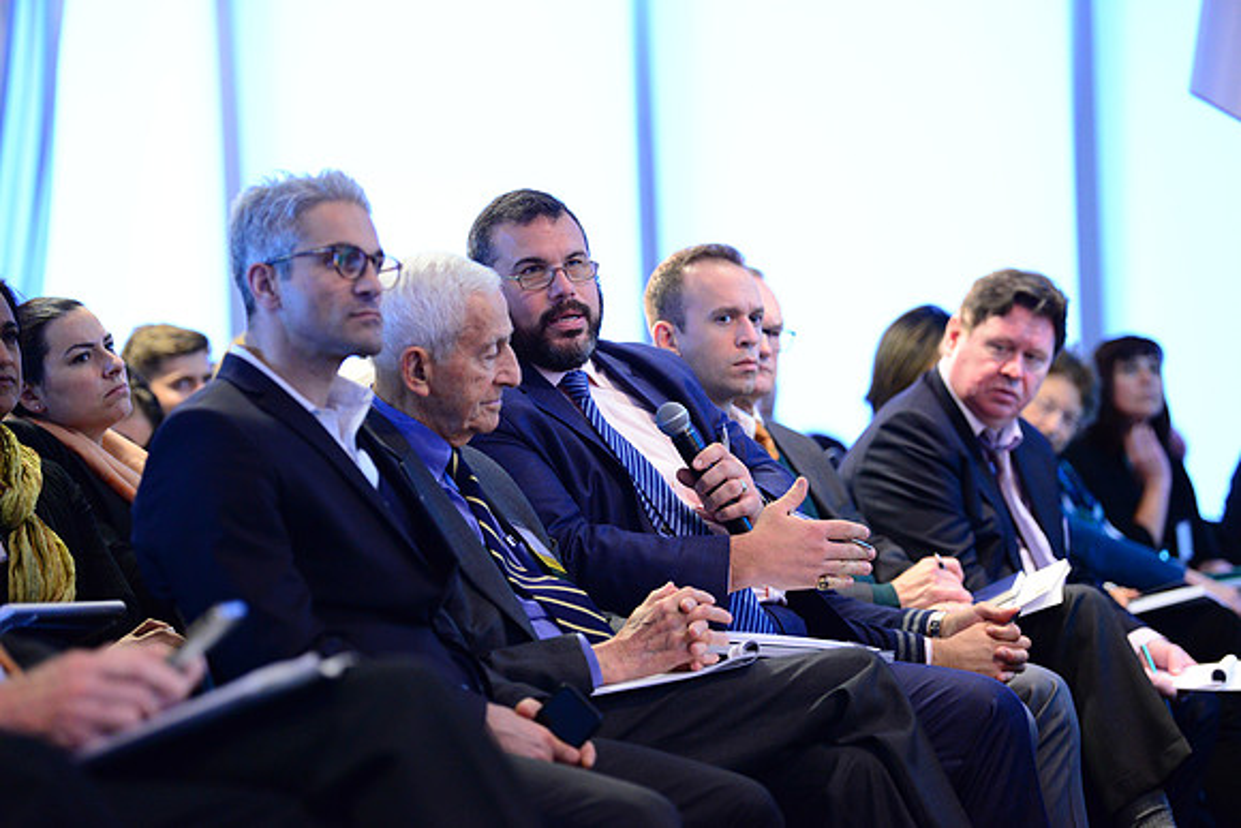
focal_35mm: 122
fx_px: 4206
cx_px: 620
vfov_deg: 11.2
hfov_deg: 16.8
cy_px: 414
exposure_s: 1/80
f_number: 2.8
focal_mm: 122
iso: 4000
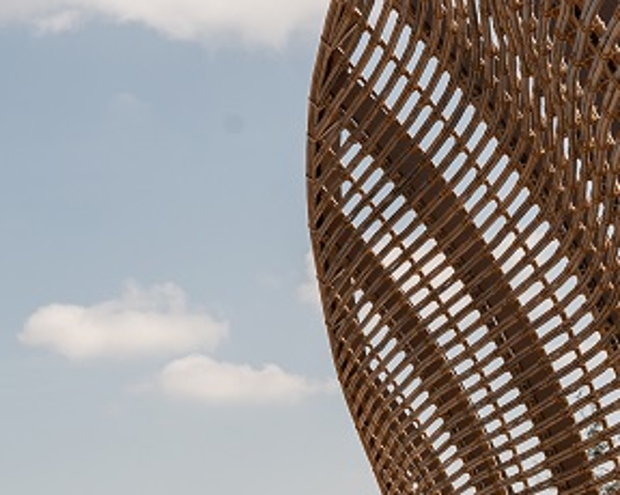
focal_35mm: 99
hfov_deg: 19.3
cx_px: 170
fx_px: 1815
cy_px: 482
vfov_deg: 15.3
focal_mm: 38
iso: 320
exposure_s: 1/2500
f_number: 6.3
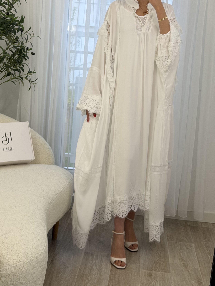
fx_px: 406
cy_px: 141
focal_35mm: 49
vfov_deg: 38.9
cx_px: 107
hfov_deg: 29.7
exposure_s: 1/100
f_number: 1.78
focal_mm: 6.76
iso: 50
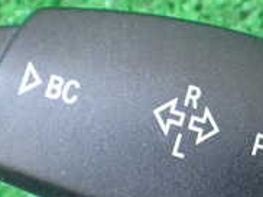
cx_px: 262
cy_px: 110
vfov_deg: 14.9
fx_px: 751
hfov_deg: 19.3
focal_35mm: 99
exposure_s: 1/125
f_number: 2.3
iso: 800
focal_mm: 5.4
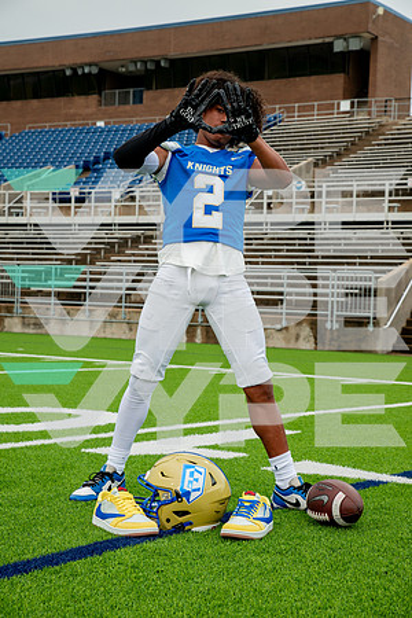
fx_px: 1202
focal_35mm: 70
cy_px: 309
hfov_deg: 19.5
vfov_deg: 28.8
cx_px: 206
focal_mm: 70
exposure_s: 1/320
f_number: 7.1
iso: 200
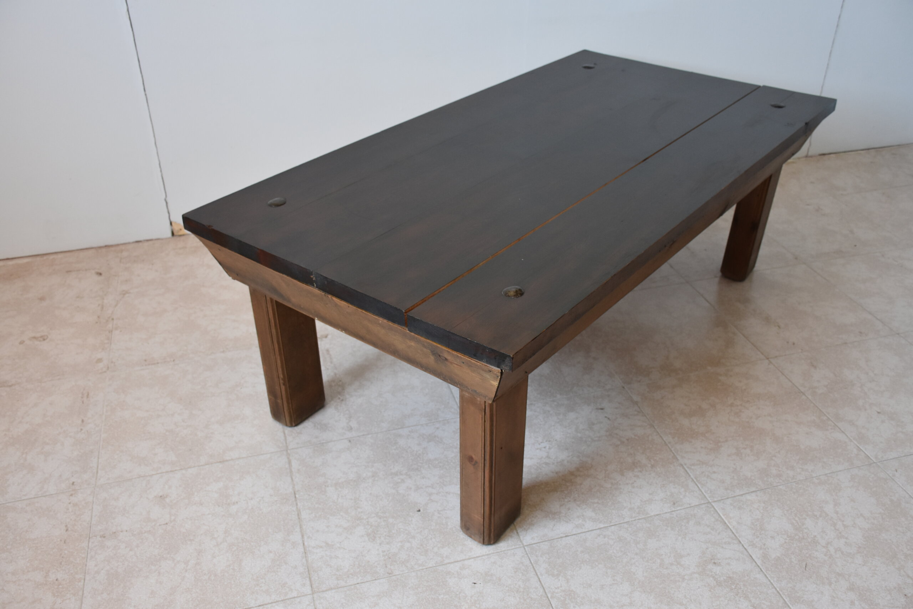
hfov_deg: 57.2
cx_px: 456
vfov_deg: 40.0
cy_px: 304
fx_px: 837
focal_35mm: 33
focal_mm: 22
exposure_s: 1/80
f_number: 4.5
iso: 800
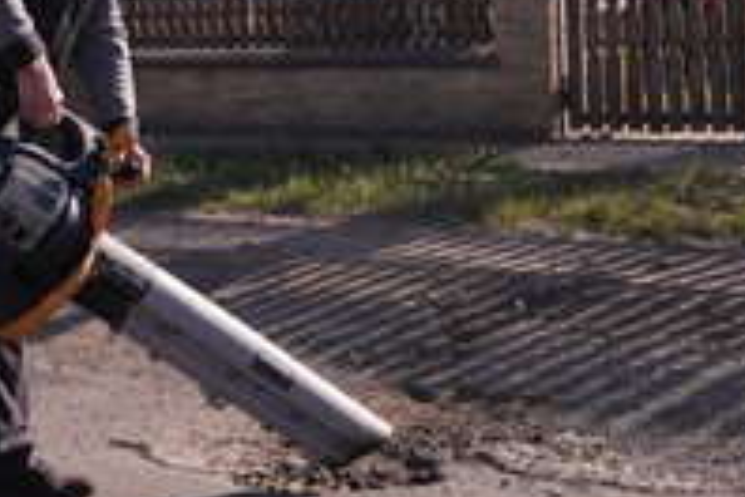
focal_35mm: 85
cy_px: 115
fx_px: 1759
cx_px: 169
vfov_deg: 16.0
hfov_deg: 23.6
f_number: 5
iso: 100
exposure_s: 1/400
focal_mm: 42
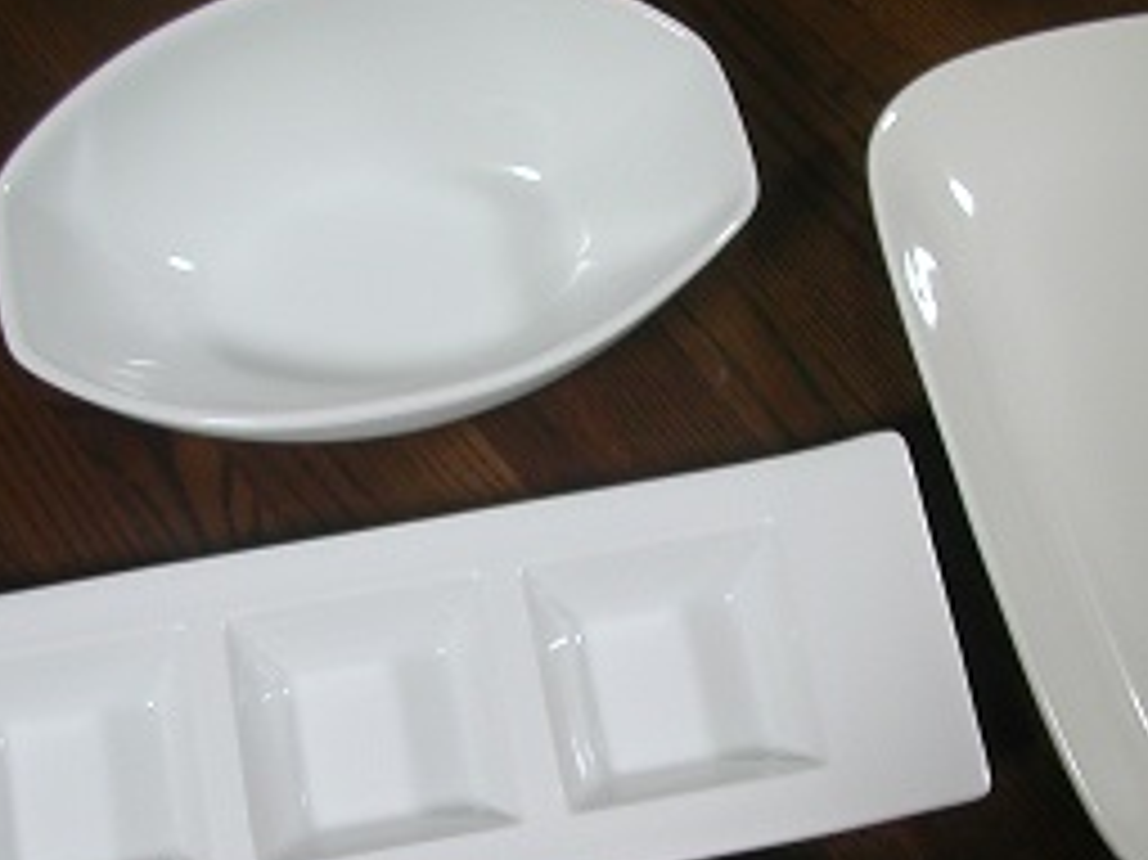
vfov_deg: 25.1
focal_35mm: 58
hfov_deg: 33.2
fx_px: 1923
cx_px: 648
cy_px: 585
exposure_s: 1/11.8
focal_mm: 5.6
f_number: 2.7
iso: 100
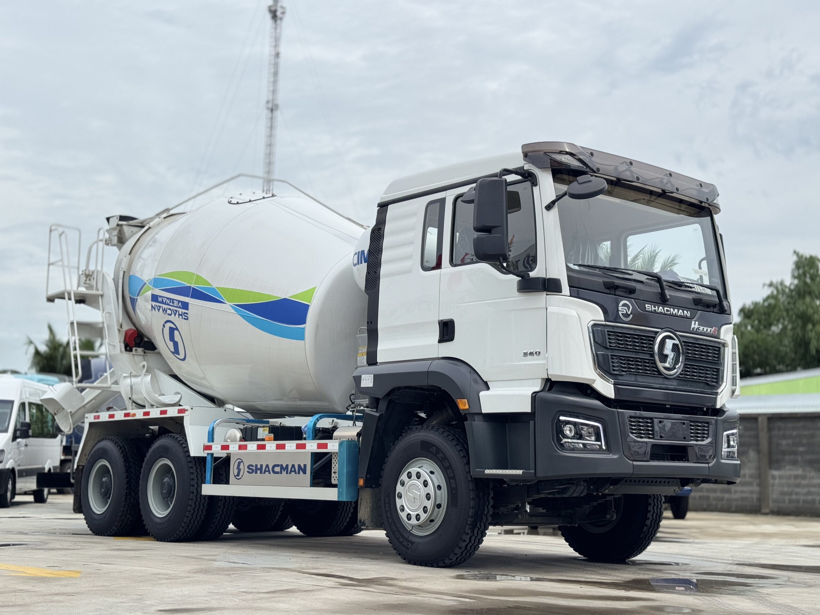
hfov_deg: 39.7
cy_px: 308
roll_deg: -1.7
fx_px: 1137
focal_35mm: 48
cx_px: 410
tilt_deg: +7.3
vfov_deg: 30.3
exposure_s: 1/3096
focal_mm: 6.76
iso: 64
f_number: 1.78
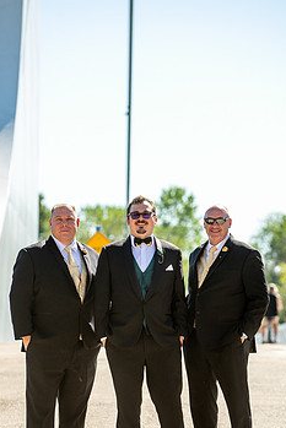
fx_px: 3071
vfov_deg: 8.0
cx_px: 141
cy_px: 275
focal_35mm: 258
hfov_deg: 5.3
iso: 400
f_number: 5.6
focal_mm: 200
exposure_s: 1/1250
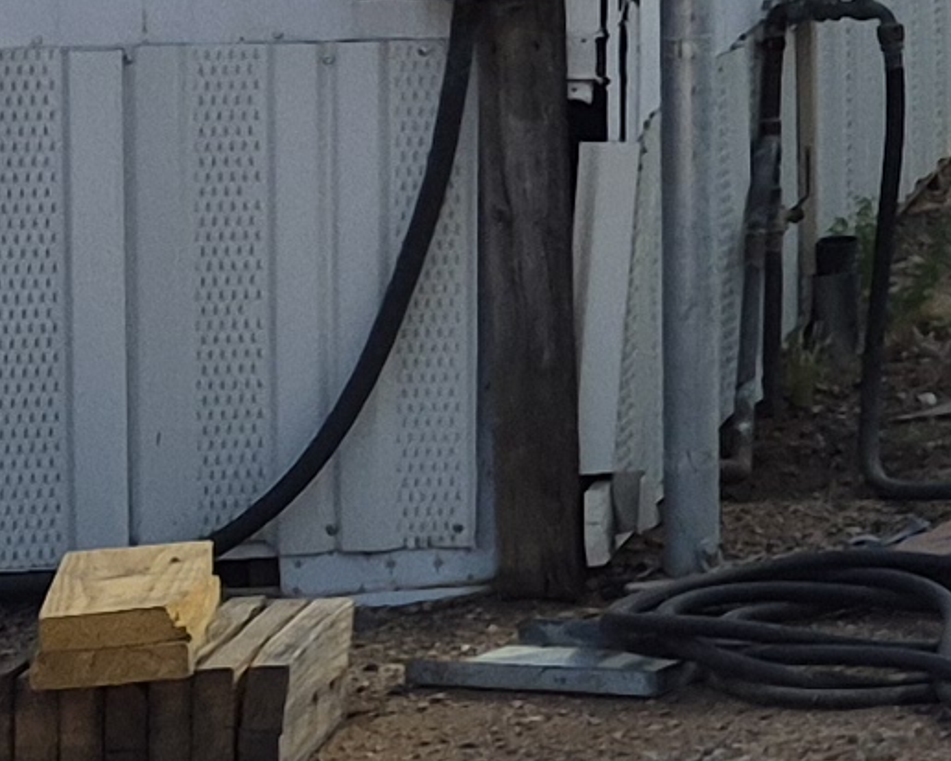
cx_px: 3435
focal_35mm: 174
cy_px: -501
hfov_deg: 8.1
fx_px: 4898
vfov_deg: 8.6
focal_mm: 5.4
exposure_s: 1/4464
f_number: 1.8
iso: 80
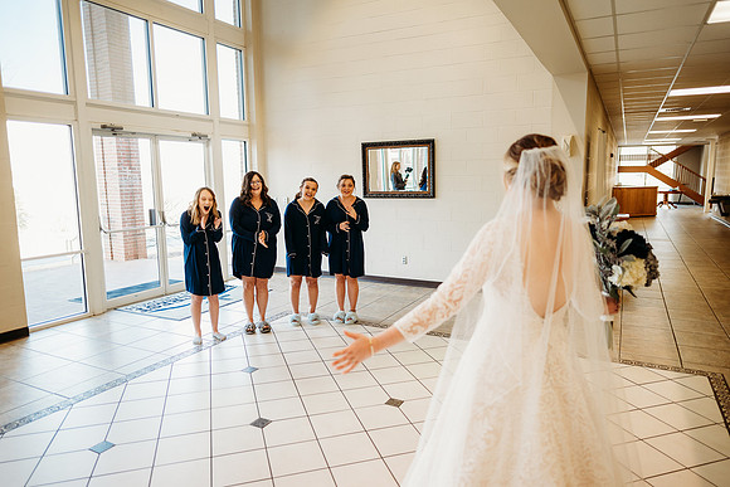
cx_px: 365
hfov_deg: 73.7
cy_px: 244
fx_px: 487
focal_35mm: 24
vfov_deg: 53.2
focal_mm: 24
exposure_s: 1/160
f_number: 1.8
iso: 400
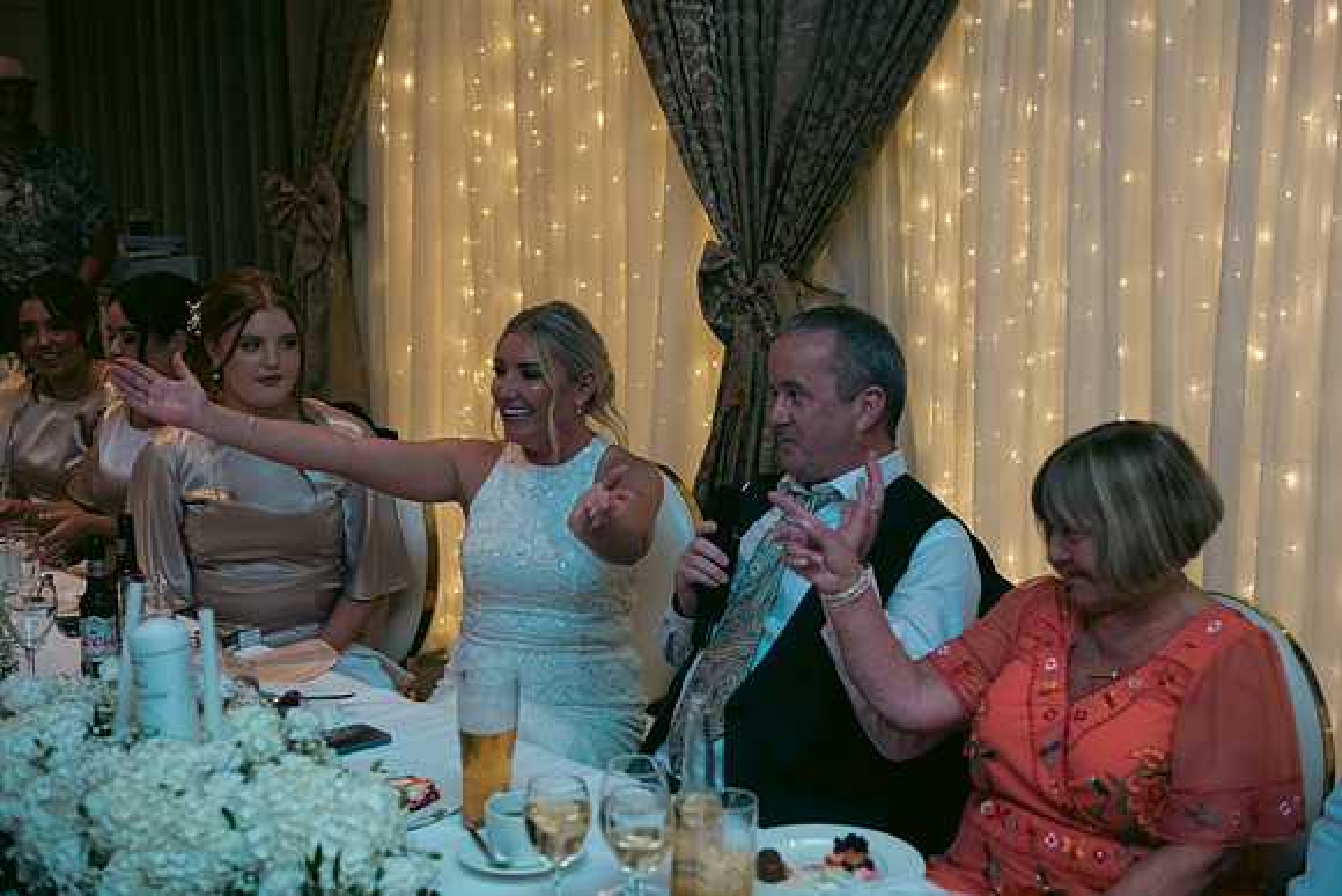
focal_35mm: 50
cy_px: 448
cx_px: 671
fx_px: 1864
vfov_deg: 27.0
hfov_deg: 39.6
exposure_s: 1/160
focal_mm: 50
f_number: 3.5
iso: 800
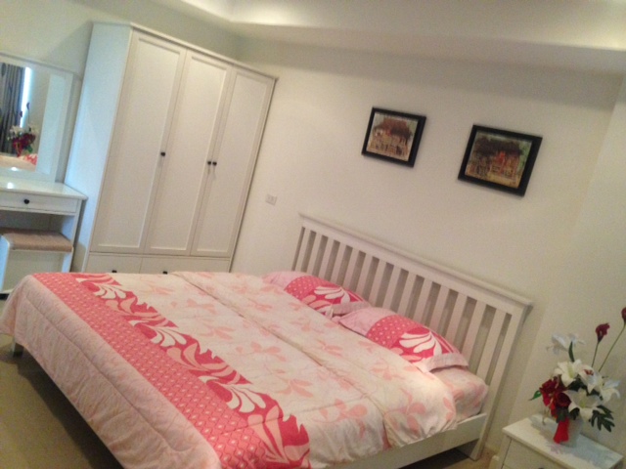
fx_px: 597
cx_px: 313
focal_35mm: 33
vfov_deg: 42.9
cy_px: 234
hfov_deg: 55.4
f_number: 2.4
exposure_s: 1/15
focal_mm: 4.12
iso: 400
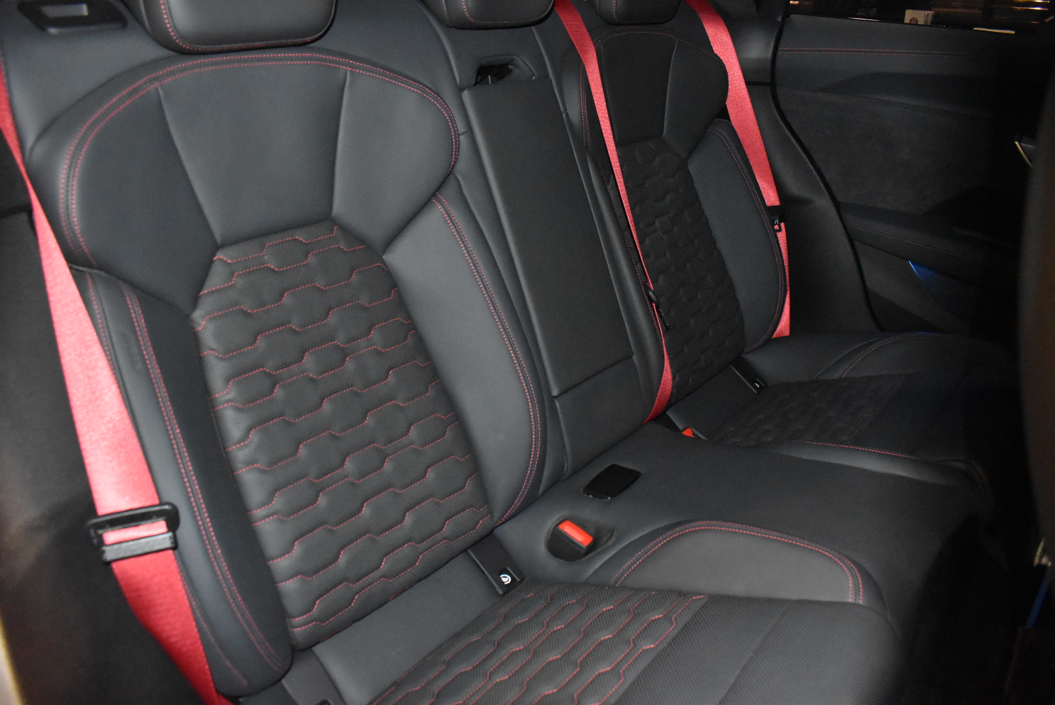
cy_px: 352
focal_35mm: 27
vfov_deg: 48.0
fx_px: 792
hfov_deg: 67.3
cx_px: 528
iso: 6400
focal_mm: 18
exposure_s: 1/60
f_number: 5.6
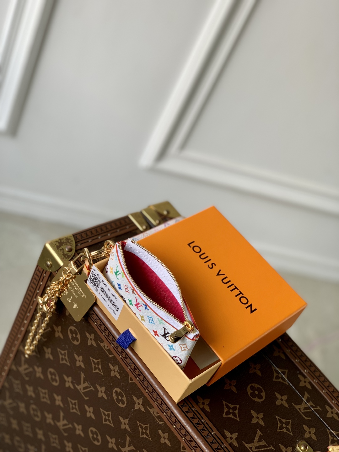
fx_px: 679
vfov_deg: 36.8
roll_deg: -28.5
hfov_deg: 28.0
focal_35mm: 52
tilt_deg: -39.3
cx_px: 170
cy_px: 226
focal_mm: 6
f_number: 2.4
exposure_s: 1/122
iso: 16
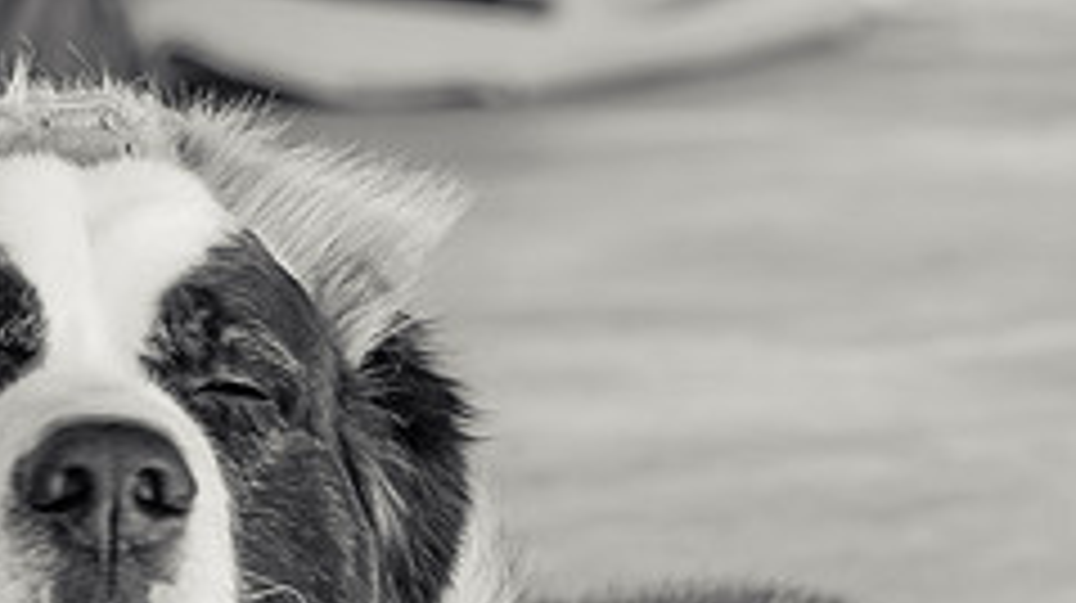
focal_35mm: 390
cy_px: 696
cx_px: 338
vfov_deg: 3.1
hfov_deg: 5.5
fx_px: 11118
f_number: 7.1
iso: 80
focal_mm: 120
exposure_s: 1/80
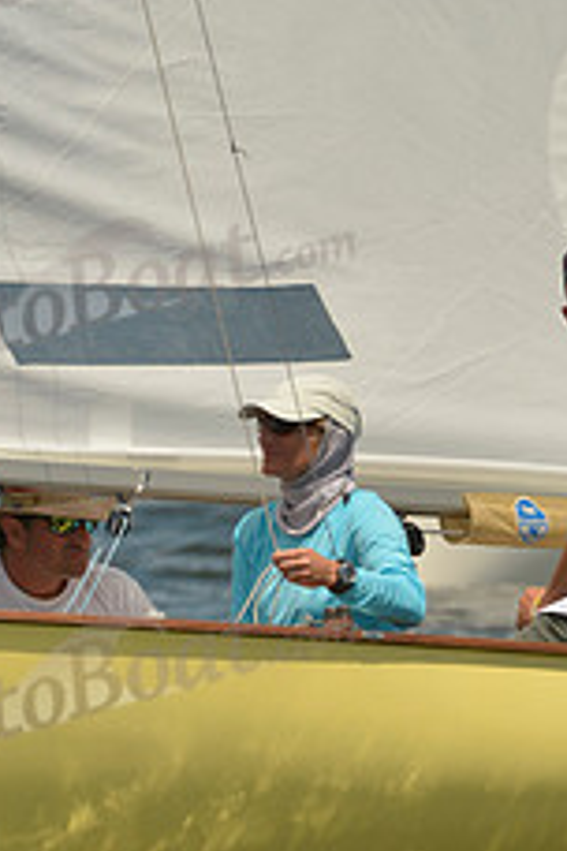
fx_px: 24072
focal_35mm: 1019
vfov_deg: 2.0
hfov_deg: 1.3
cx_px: 550
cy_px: 440
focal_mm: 400
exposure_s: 1/1250
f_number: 8
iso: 200
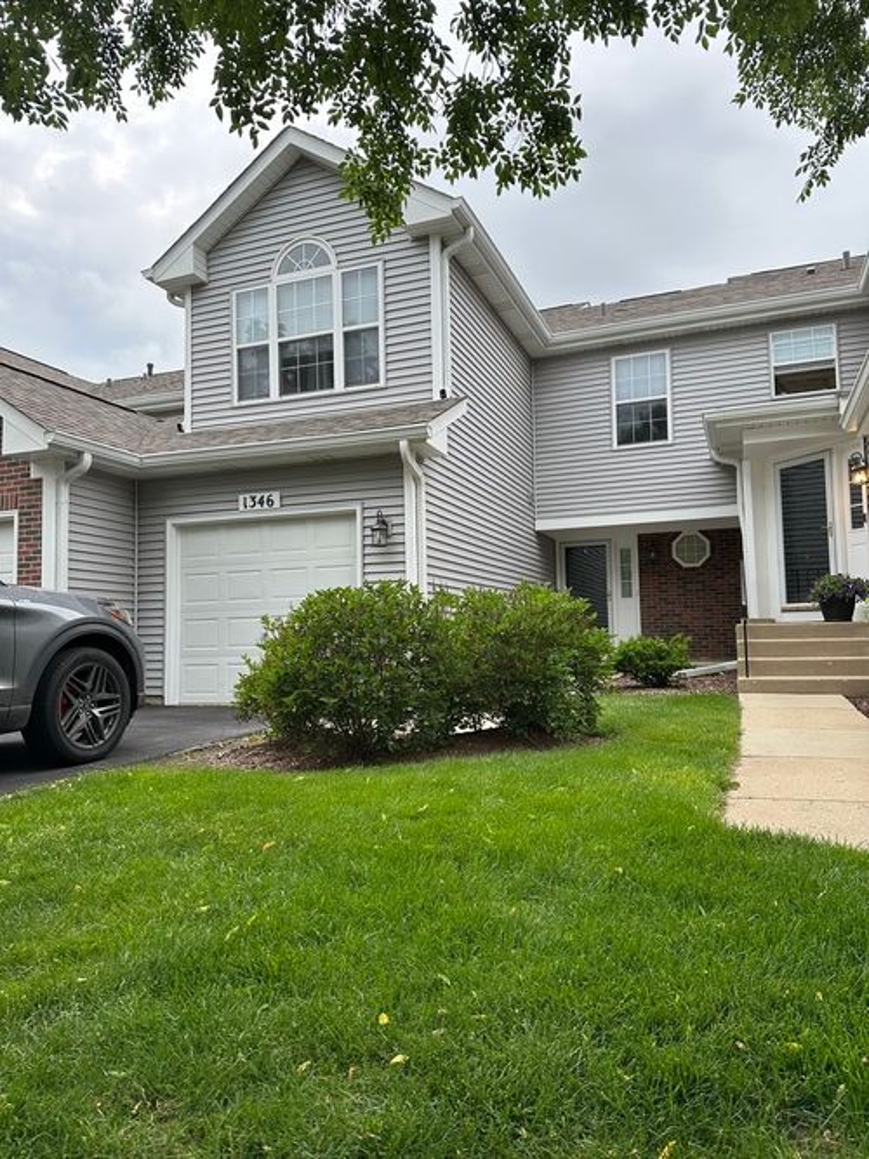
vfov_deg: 71.6
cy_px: 580
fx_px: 804
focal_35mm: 24
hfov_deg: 56.8
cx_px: 434
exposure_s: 1/384
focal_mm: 6.86
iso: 80
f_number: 1.78
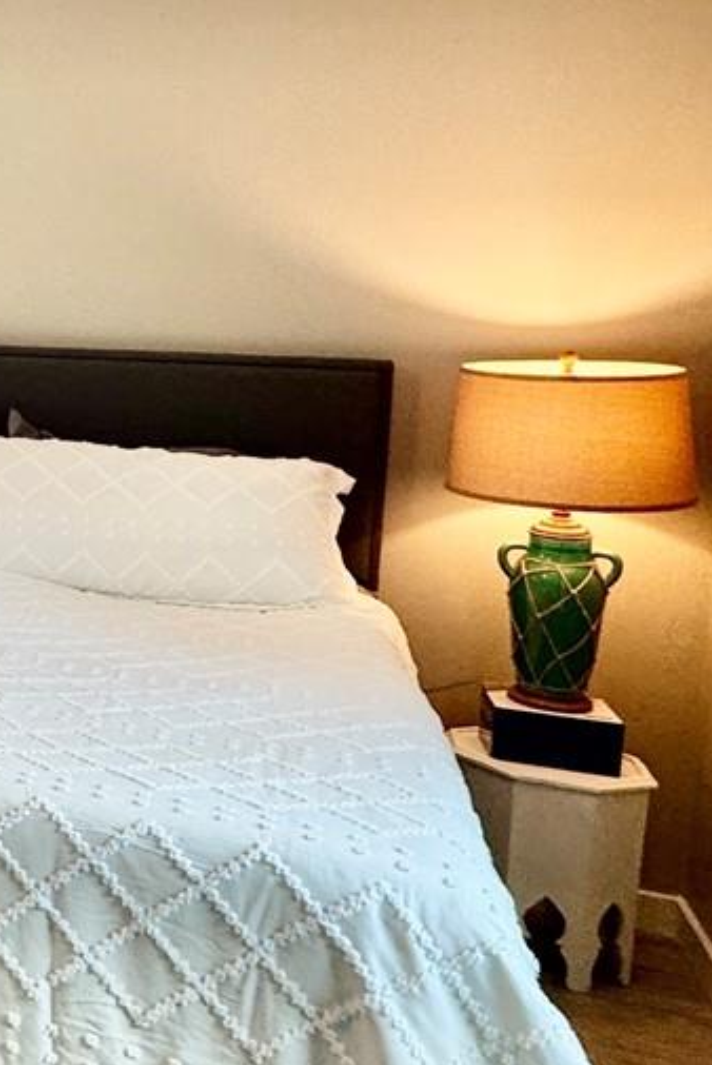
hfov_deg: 21.5
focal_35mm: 46
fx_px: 1363
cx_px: -501
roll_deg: -0.7
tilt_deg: -4.5
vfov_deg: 42.3
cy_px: 383
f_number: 2.2
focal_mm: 2.22
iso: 160
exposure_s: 1/120
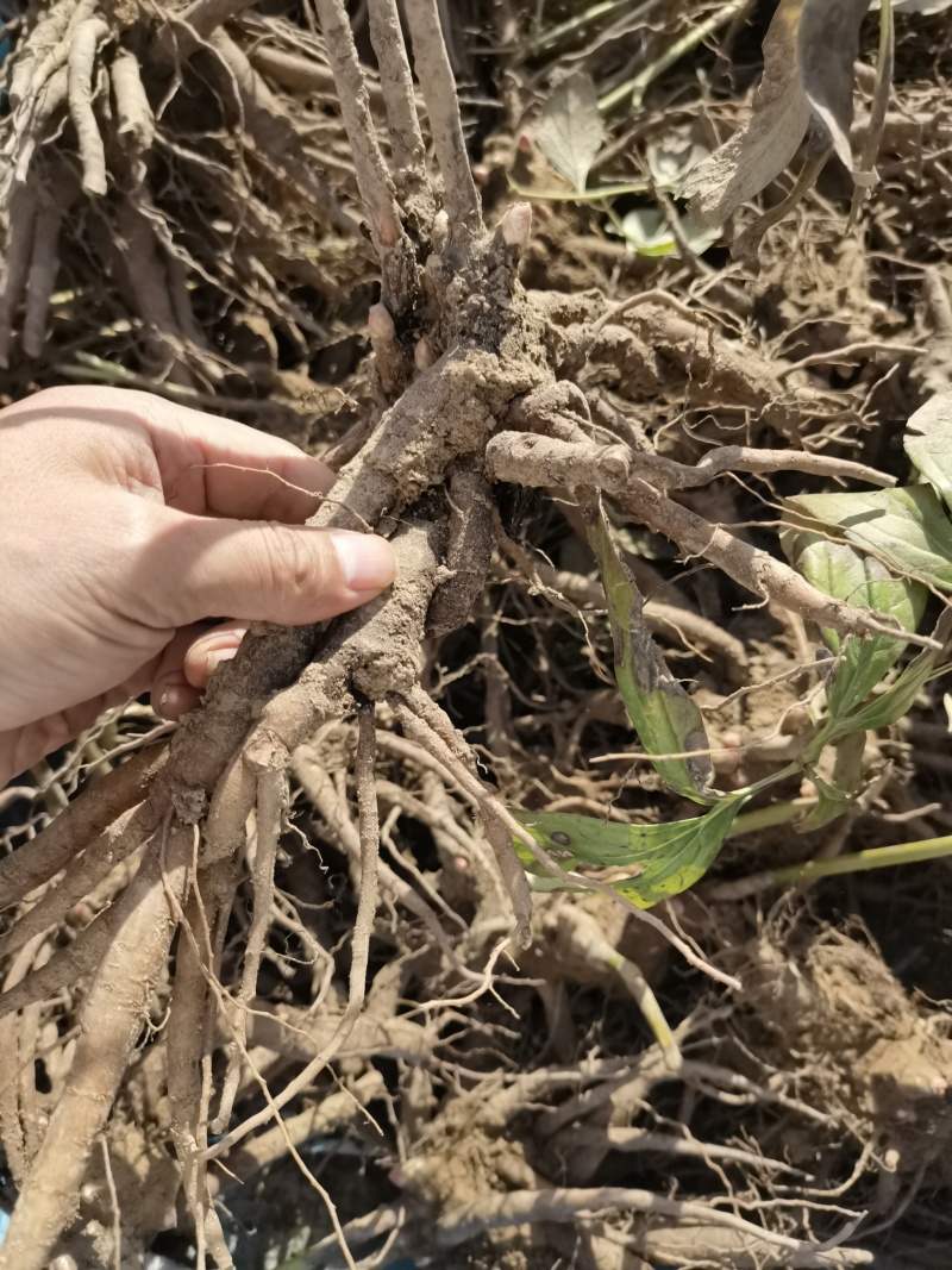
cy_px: 635
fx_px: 990
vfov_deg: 65.3
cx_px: 476
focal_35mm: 27
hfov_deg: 51.3
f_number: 1.9
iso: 50
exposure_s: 1/736
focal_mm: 5.58
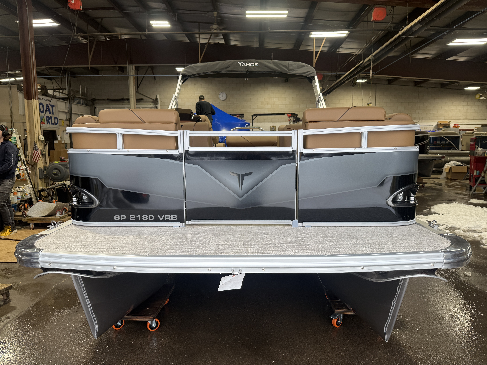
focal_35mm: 24
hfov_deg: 71.6
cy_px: 182
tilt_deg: -6.1
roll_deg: -0.3
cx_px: 244
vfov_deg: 56.8
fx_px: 338
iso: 64
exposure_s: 1/120
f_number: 1.78
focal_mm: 6.76
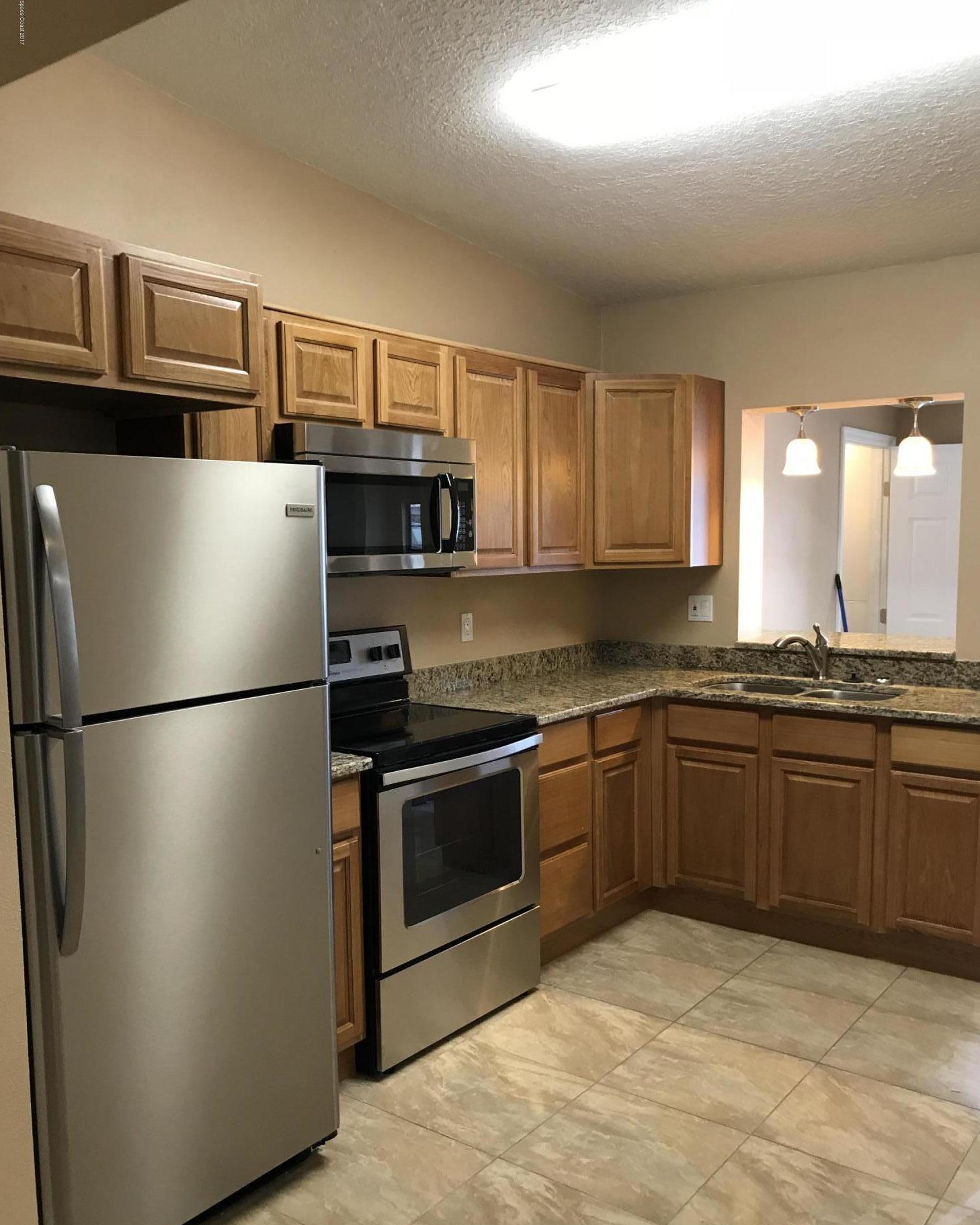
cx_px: 495
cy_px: 670
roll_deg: -1.2
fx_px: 1087
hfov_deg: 48.5
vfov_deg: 58.7
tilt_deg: -8.2
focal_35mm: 30
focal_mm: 3.99
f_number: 1.8
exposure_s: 1/20
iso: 40
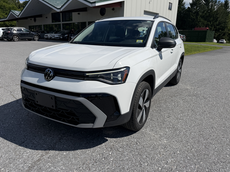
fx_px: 173
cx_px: 108
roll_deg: -0.9
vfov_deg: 53.1
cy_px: 85
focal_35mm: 26
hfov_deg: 67.2
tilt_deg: -15.3
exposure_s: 1/10309
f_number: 1.78
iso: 80
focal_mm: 6.76
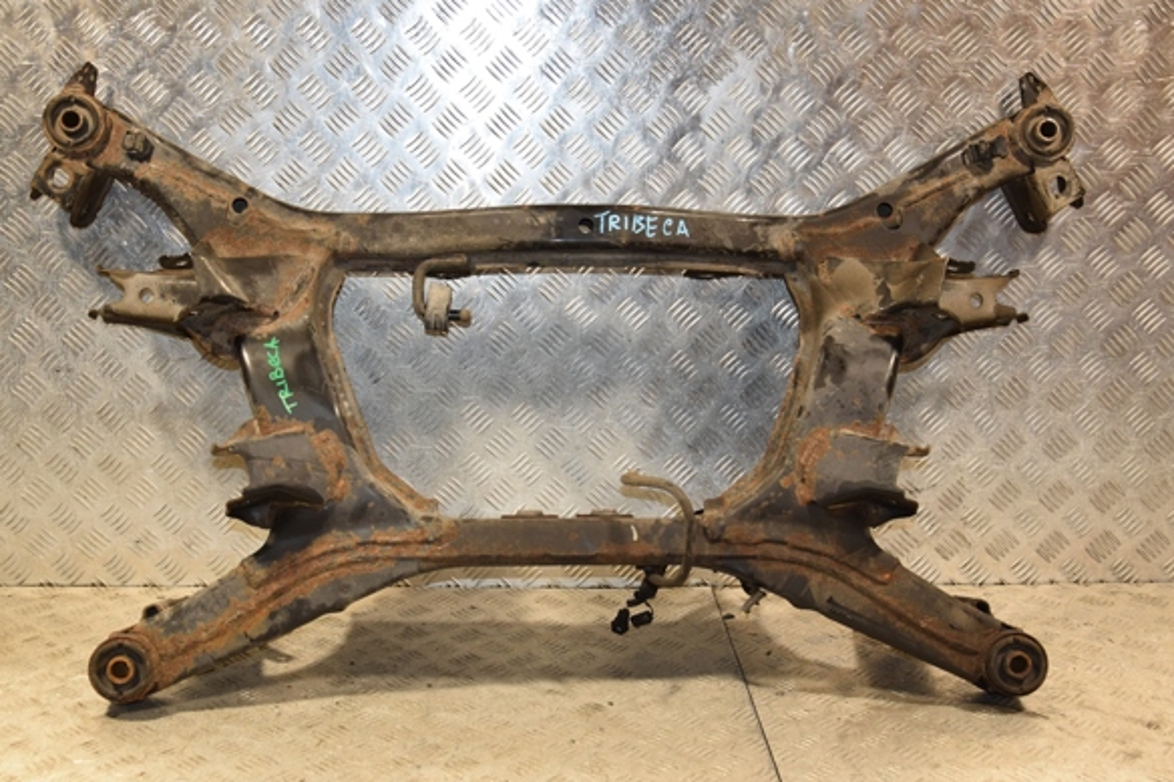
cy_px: 388
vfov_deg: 29.2
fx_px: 1500
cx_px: 533
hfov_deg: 42.7
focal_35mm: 46
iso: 800
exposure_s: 1/160
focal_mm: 28
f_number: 5
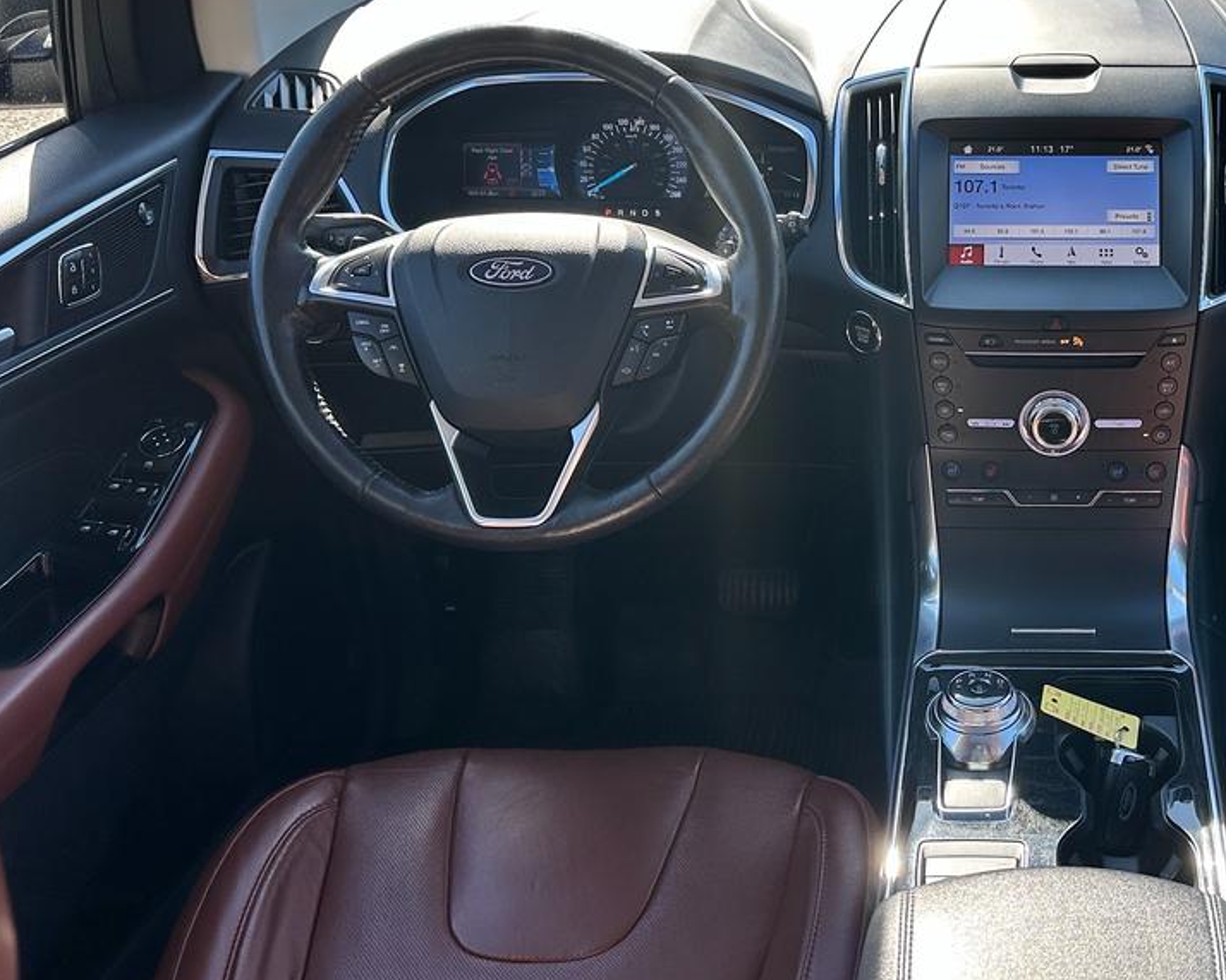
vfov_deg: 35.5
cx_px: 1006
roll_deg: -0.1
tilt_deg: -29.9
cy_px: 364
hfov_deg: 41.6
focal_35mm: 42
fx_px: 1524
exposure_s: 1/642
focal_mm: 6.86
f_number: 1.78
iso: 80
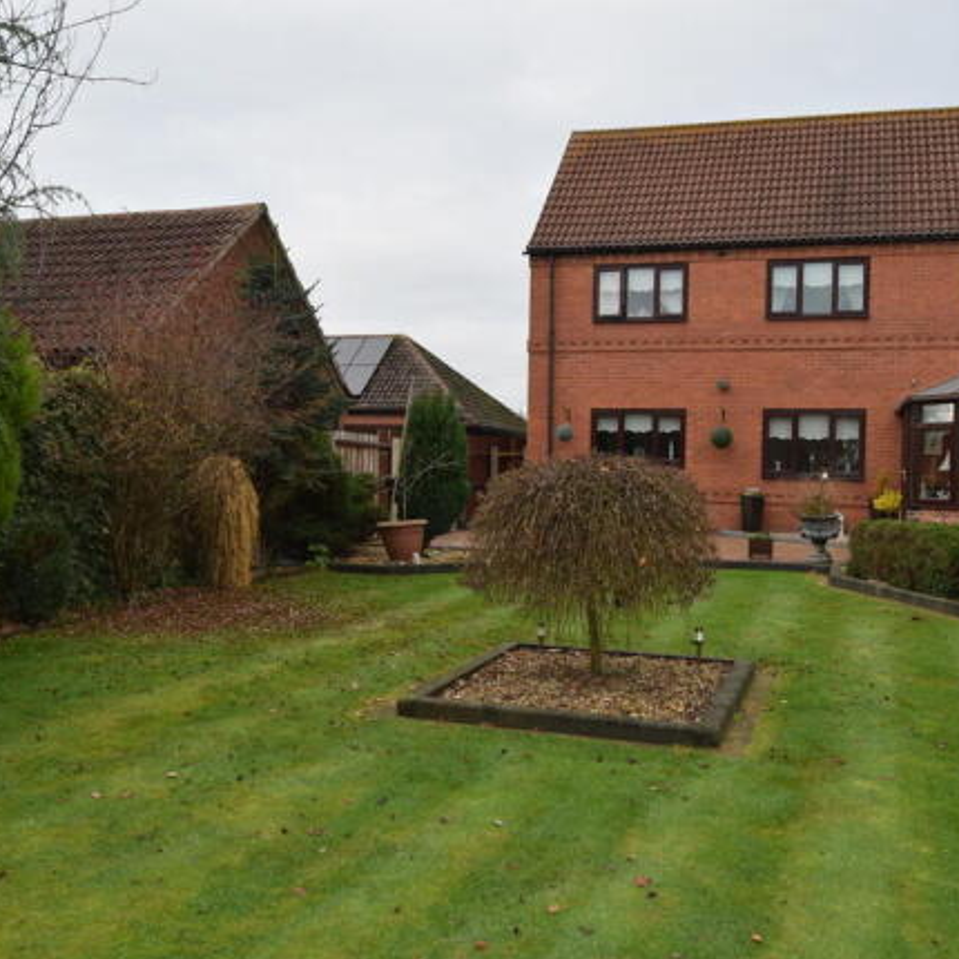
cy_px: 483
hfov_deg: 47.2
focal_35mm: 35
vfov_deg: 47.2
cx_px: 501
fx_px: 1097
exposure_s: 1/125
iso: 140
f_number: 5.6
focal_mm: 18
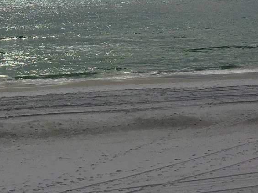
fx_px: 611
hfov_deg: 22.8
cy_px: -28
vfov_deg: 17.3
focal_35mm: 82
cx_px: -7
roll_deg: +0.5
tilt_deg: -0.3
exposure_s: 1/13333
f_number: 2.2
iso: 32
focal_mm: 4.15
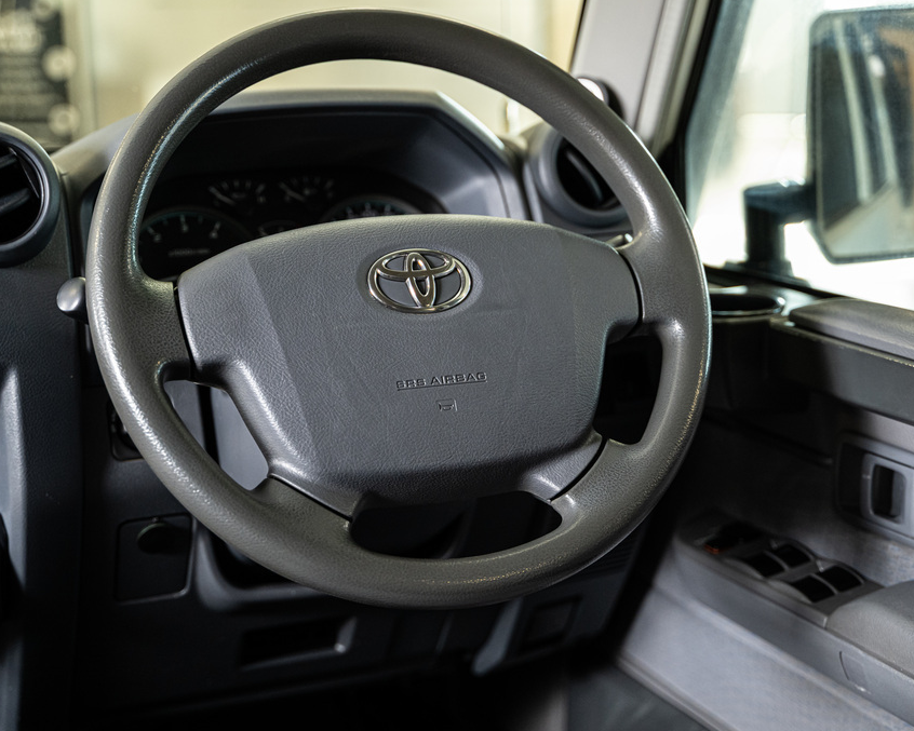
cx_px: 425
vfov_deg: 25.8
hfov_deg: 31.9
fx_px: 1596
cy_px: 365
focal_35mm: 59
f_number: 2.8
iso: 1600
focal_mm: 52
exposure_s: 1/125
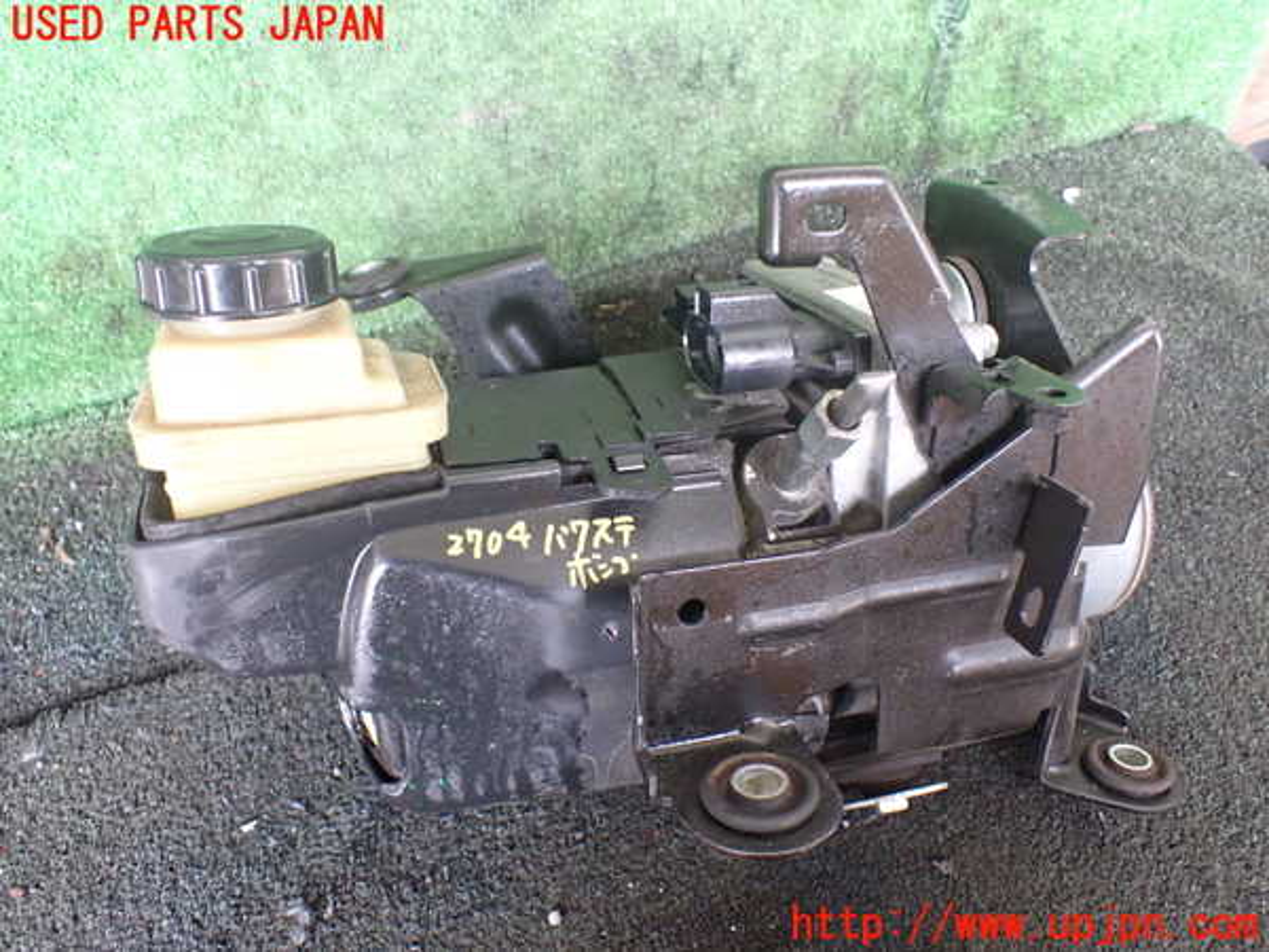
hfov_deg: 60.0
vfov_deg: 46.8
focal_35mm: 30
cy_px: 476
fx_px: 1100
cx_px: 634
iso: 800
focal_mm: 5.4
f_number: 2.3
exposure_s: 1/50
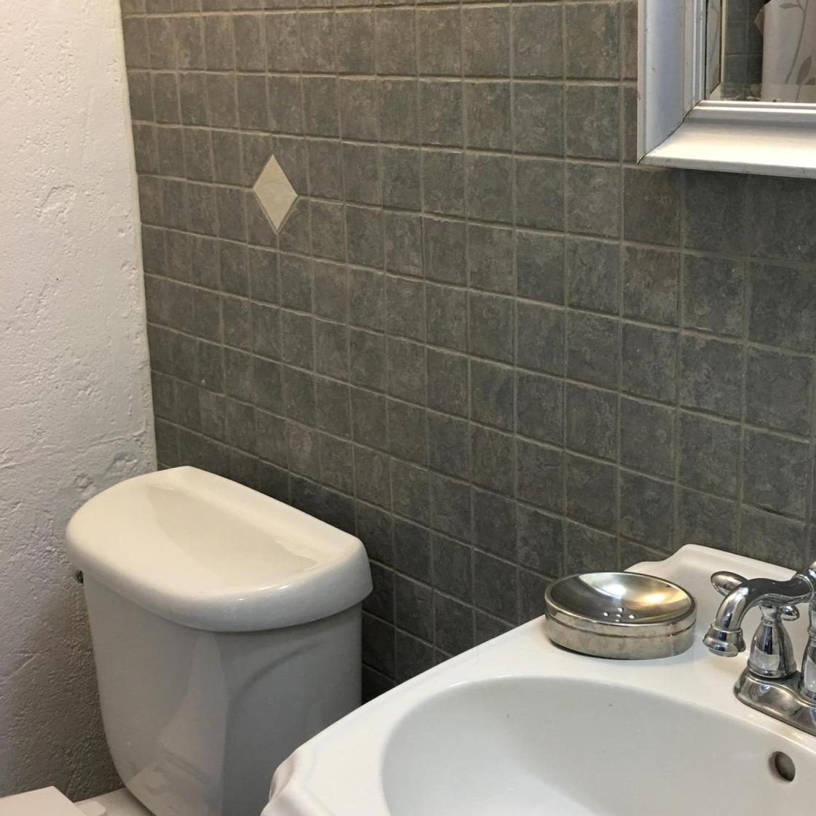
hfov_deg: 36.4
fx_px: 1227
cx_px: 542
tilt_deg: -12.3
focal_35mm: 46
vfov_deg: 36.7
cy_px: 342
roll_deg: +0.4
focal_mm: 4.15
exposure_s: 1/15
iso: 32
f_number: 2.2
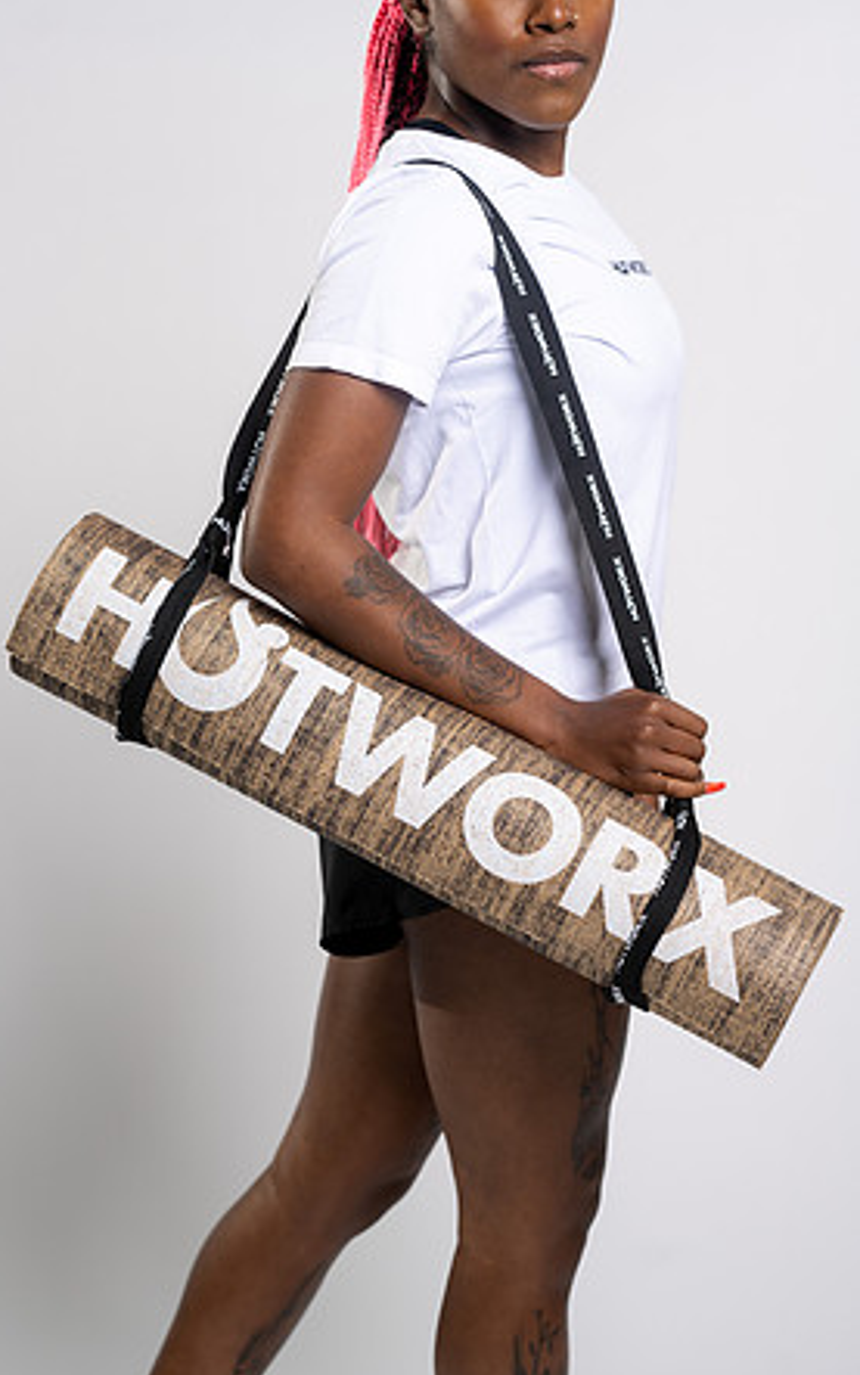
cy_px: 692
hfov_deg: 14.9
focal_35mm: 88
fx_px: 3299
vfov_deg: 23.5
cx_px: 397
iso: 200
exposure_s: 1/160
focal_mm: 85
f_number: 4
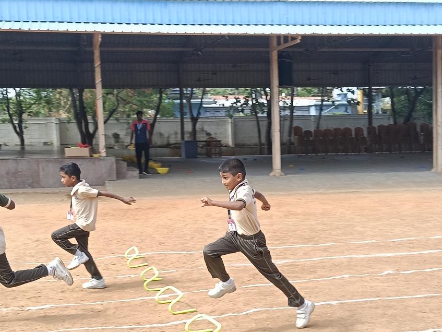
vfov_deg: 25.2
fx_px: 741
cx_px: 197
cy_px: 195
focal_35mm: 58
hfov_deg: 33.2
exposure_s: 1/348
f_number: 1.8
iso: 100
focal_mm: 3.98
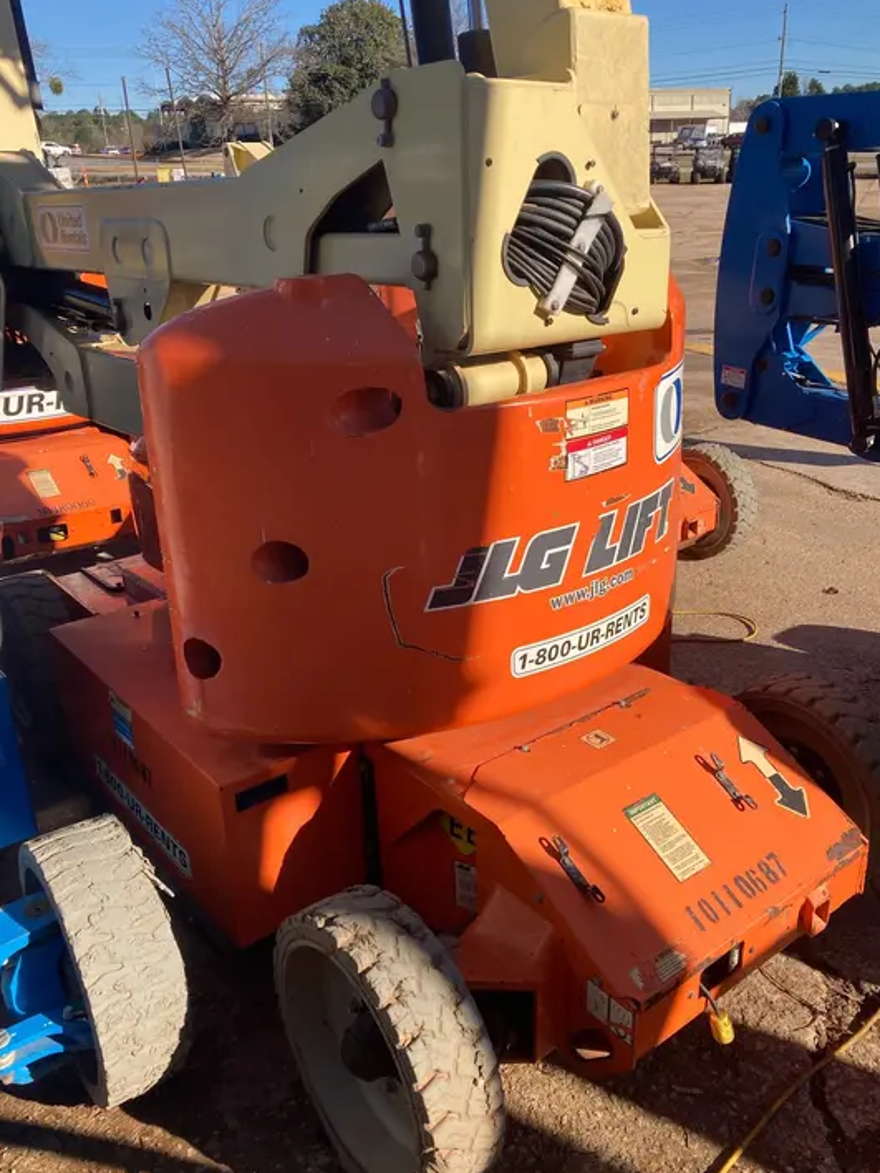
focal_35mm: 29
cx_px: 444
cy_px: 584
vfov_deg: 61.7
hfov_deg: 48.2
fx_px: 983
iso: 20
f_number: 1.8
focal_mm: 3.99
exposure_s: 1/1473
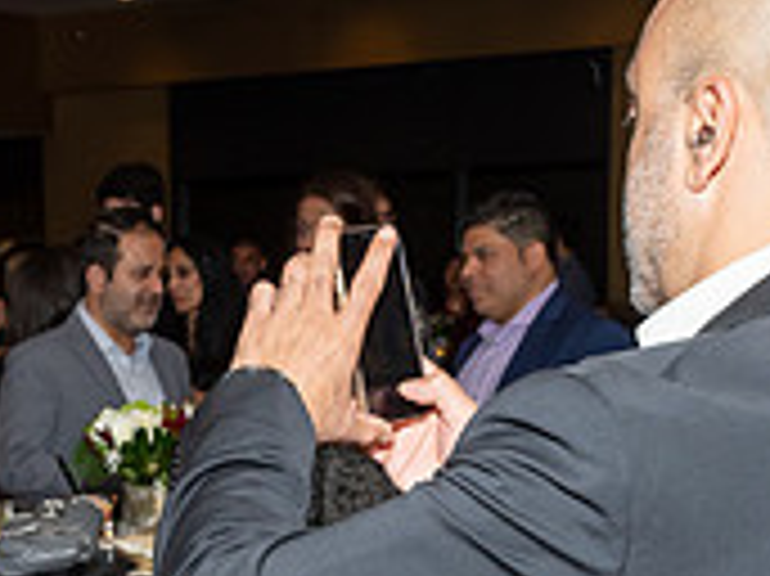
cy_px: 708
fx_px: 2112
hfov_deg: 20.2
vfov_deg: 15.0
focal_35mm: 95
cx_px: 69
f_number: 7.1
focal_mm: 17
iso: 500
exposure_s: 1/250
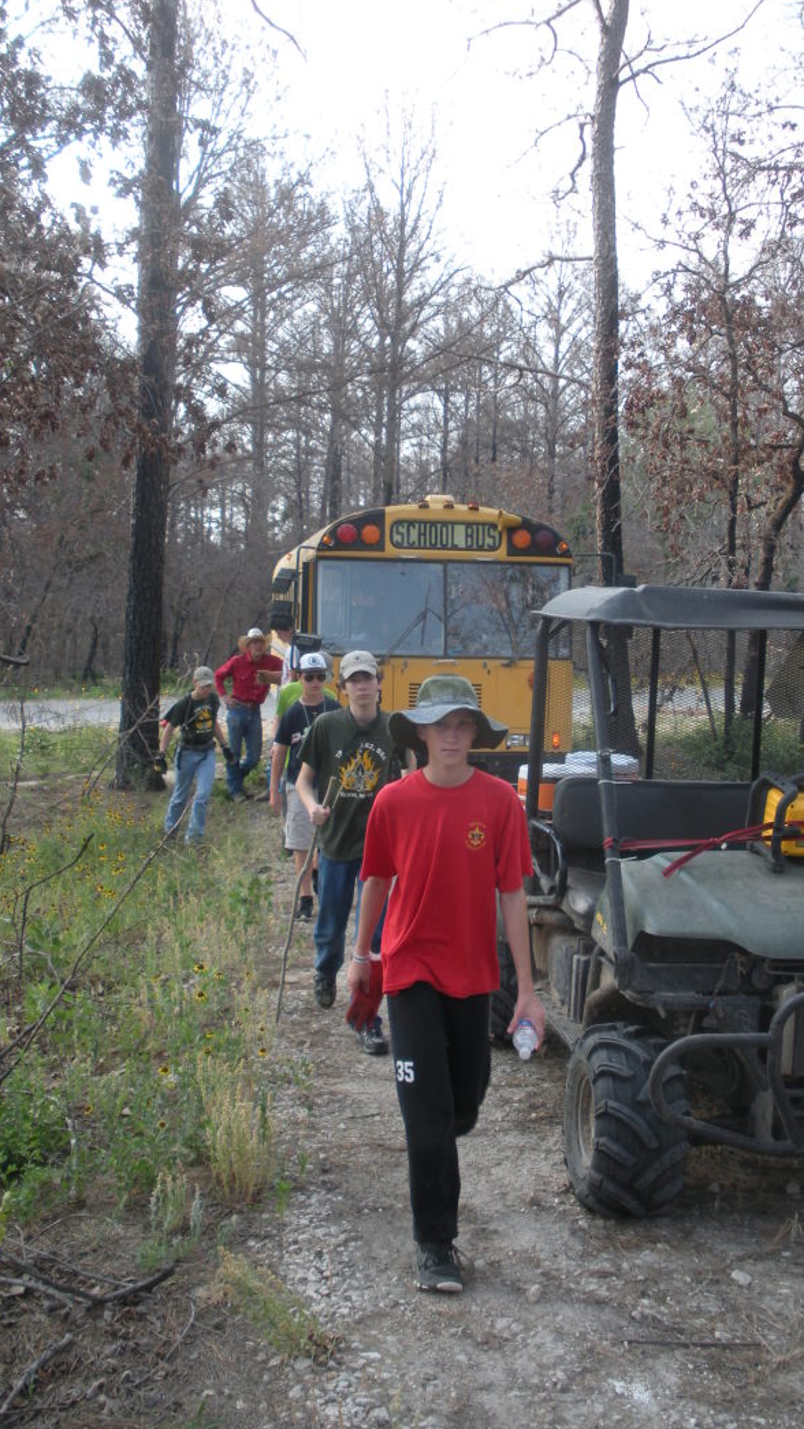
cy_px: 712
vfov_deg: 50.5
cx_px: 465
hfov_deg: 29.7
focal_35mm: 40
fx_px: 1516
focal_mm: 6.3
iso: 64
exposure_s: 1/123
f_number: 3.5
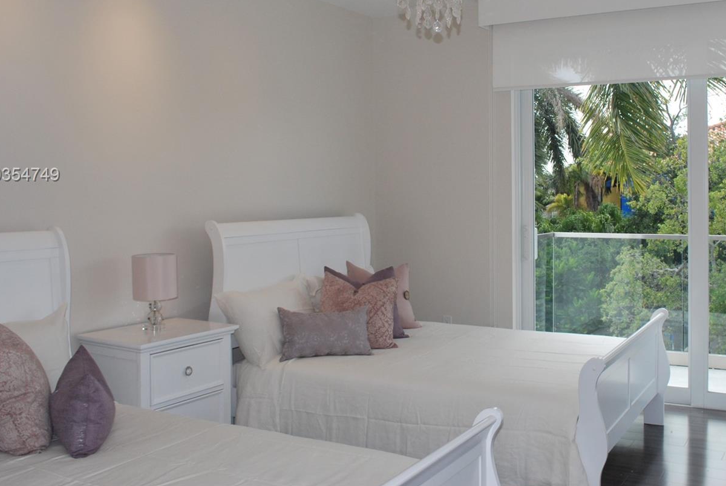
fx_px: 727
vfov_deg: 36.7
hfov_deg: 52.5
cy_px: 176
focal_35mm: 36
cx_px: 451
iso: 400
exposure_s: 1/200
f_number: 8
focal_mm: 18
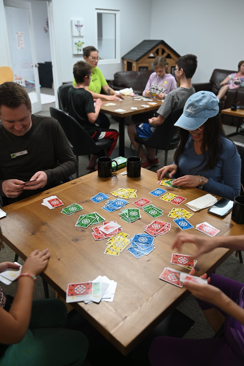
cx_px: 122
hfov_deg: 43.6
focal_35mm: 30
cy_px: 183
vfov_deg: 61.9
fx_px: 305
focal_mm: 30
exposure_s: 1/30
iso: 125
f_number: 2.8
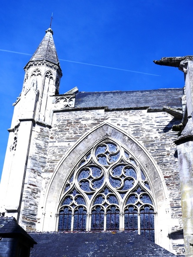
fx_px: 372
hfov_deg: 29.1
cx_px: 96
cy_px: 128
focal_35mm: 50
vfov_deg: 38.2
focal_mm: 25
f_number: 8
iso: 200
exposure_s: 1/500
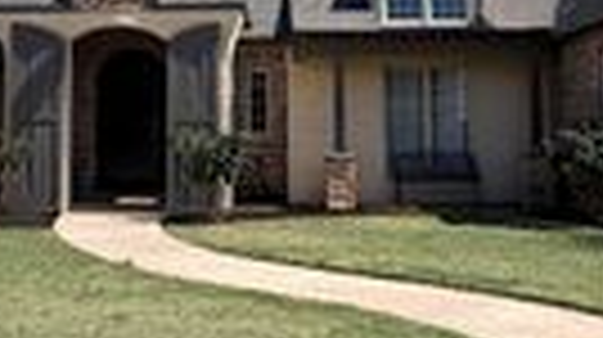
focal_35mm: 57
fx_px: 910
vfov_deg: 20.8
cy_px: 65
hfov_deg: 36.6
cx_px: 261
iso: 20
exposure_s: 1/853
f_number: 2.2
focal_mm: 2.22
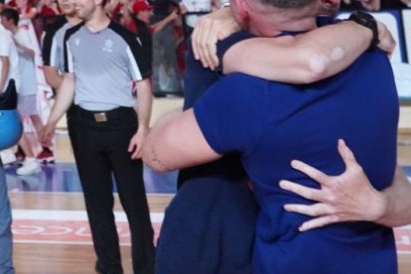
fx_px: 993
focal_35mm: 87
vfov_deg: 15.7
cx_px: 104
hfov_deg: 23.2
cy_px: 76
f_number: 4
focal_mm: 30
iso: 5000
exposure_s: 1/1000
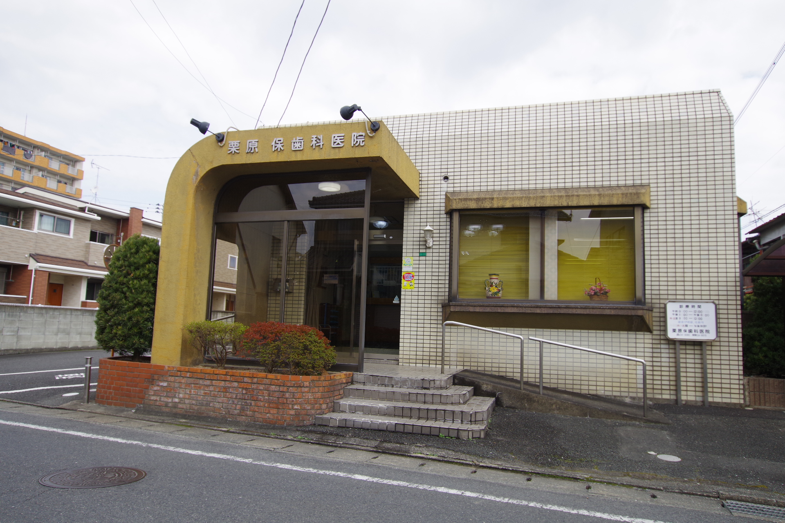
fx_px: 523
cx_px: 392
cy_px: 262
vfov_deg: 53.1
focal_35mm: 24
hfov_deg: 73.7
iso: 200
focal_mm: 16
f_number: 6.3
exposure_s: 1/250
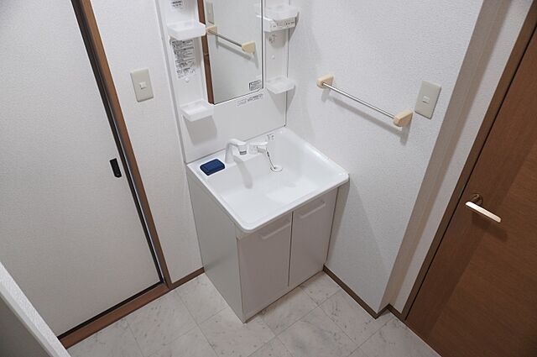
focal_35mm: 24
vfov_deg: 53.0
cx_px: 268
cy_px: 178
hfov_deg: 73.8
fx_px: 358
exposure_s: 1/30
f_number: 3.5
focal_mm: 16
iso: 1000
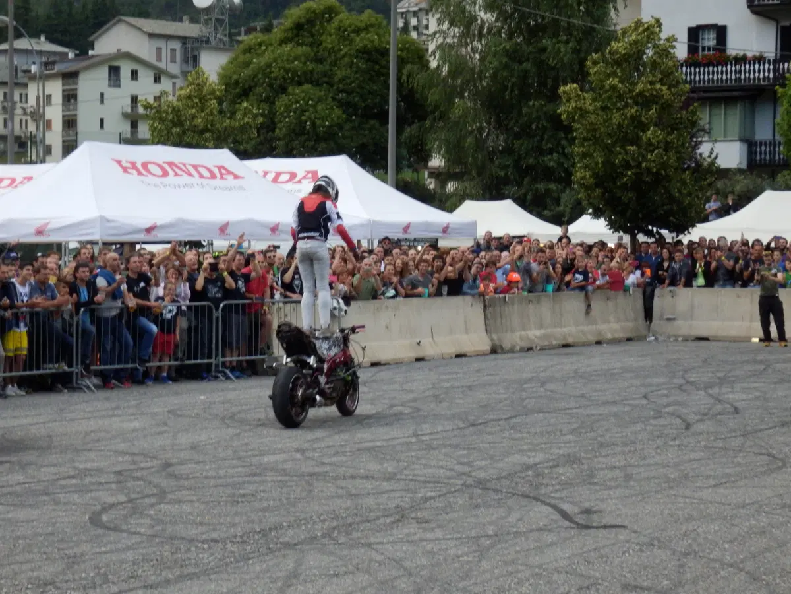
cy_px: 297
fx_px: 1828
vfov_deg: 18.4
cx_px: 396
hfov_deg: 24.4
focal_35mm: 80
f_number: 4.6
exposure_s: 1/160
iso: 500
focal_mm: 14.4
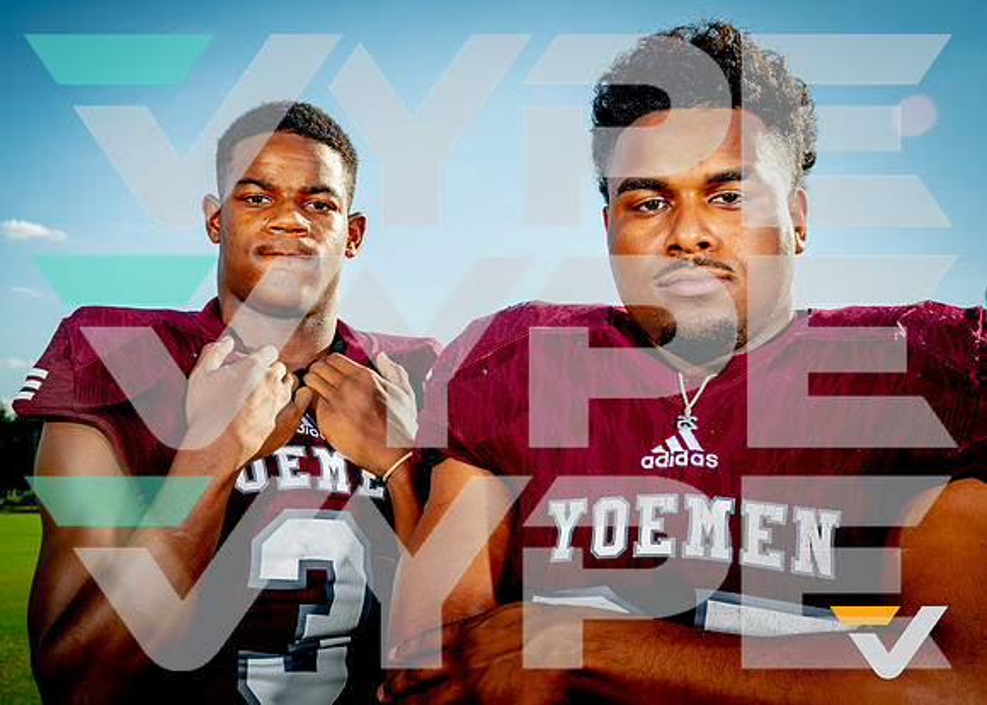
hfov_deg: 44.6
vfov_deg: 32.7
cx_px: 459
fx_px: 1202
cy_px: 352
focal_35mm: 43
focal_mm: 41
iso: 100
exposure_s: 1/125
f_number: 9
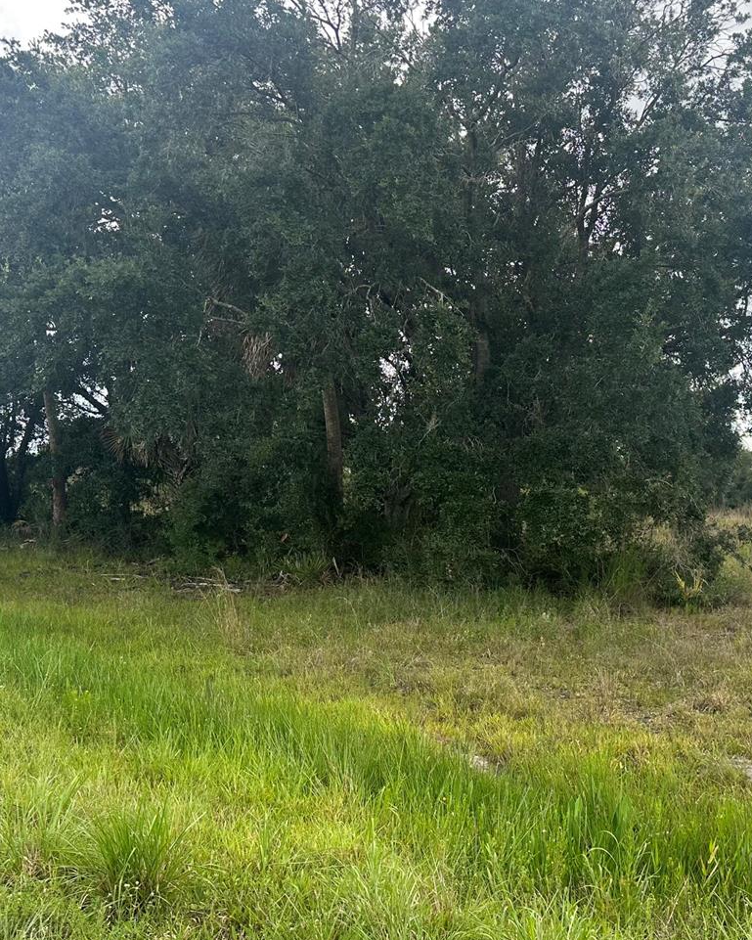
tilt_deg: -0.4
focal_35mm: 39
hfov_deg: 37.9
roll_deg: -1.9
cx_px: 484
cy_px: 522
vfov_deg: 46.8
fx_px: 1085
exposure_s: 1/791
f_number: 1.78
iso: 80
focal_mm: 6.86
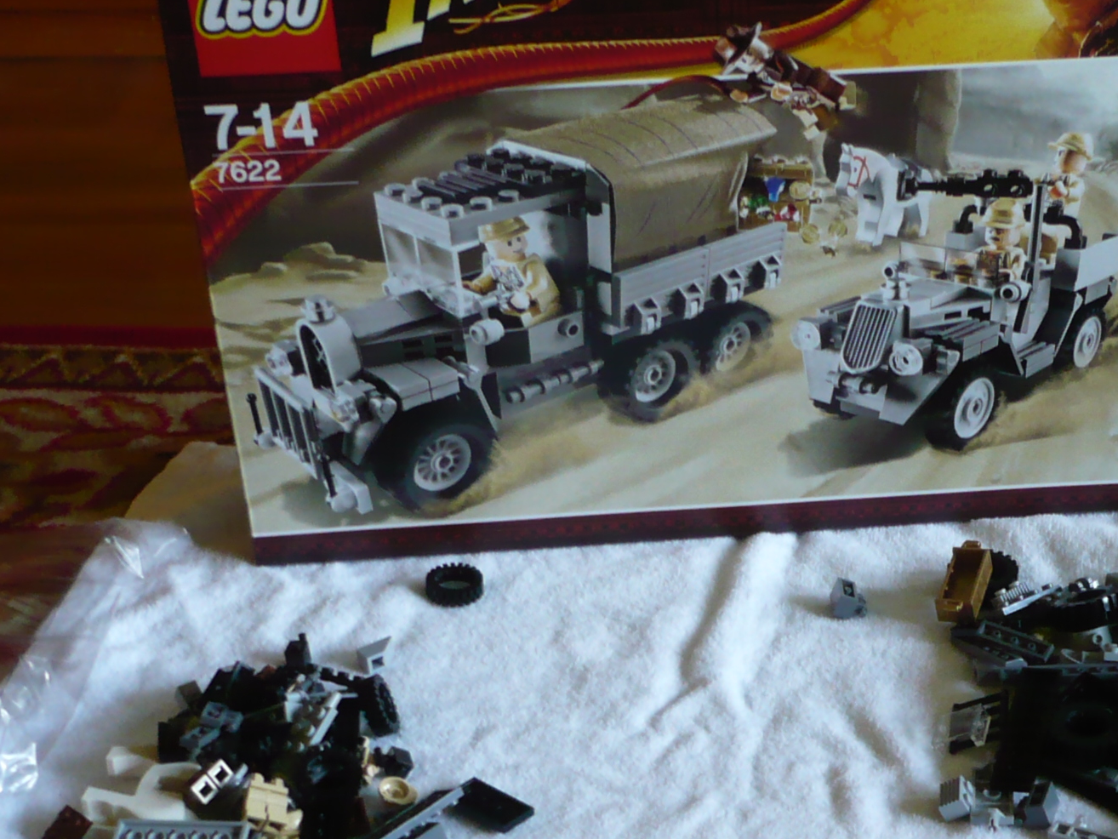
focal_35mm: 75
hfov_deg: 25.5
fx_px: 2423
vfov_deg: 19.5
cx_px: 897
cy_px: 663
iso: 200
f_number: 2.8
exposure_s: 1/20
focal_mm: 5.8
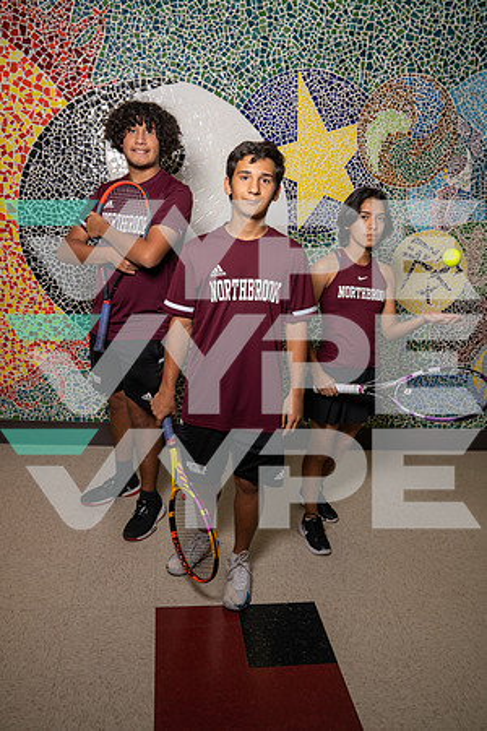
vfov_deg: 67.4
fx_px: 548
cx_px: 244
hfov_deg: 47.9
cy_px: 366
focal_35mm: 27
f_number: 8
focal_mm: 27
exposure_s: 1/250
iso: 400
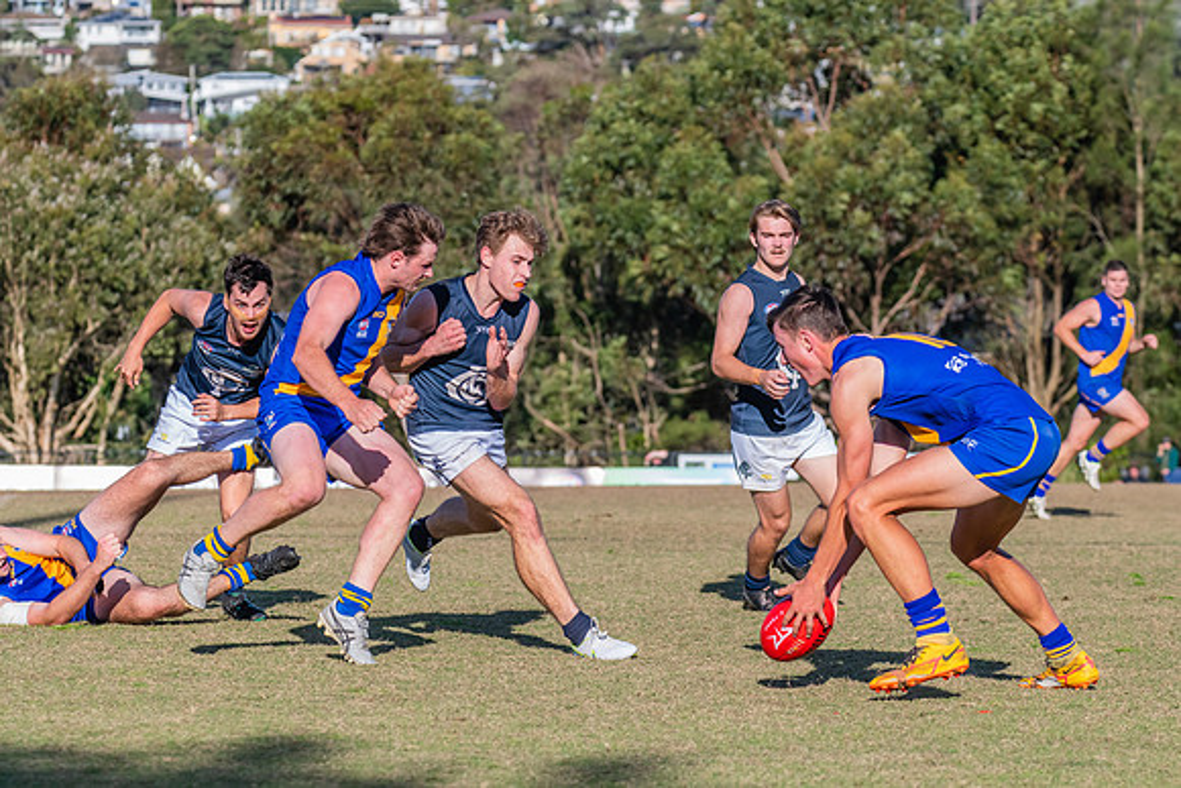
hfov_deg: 11.4
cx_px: 590
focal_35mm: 180
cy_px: 394
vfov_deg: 7.6
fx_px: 5906
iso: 800
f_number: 8
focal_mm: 180
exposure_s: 1/2000
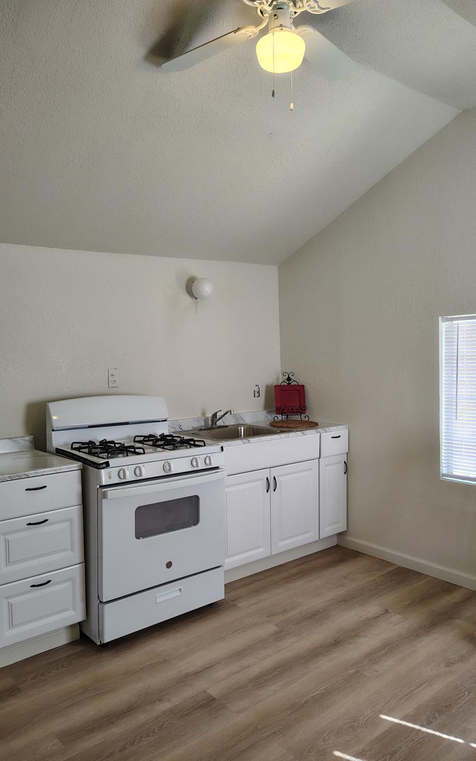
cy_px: 398
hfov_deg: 46.0
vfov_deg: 68.4
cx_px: 246
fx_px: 560
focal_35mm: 27
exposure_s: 1/120
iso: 242
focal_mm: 5.56
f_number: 1.8
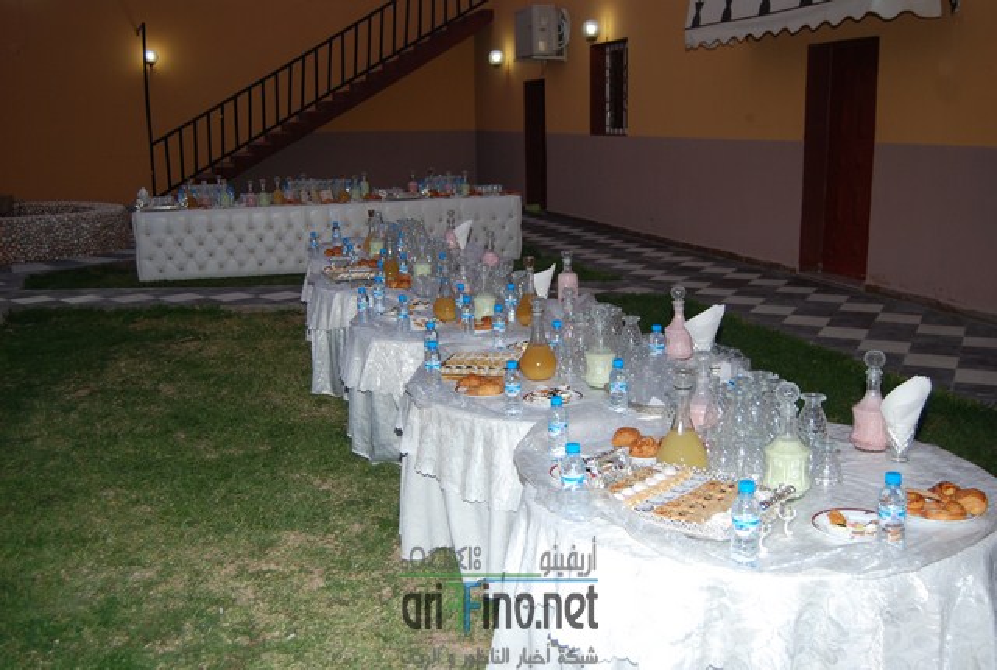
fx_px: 999
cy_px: 335
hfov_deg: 53.0
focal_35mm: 36
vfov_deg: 37.1
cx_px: 498
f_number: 4
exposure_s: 1/60
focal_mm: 24
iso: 200
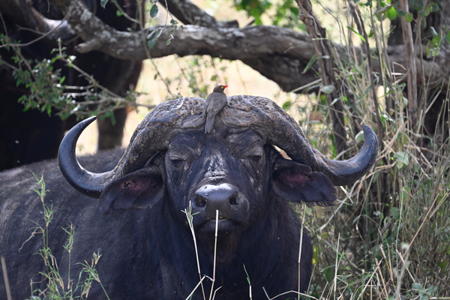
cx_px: 225
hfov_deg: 5.2
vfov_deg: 3.4
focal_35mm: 400
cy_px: 150
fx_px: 5000
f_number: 5.6
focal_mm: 400
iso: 640
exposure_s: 1/250
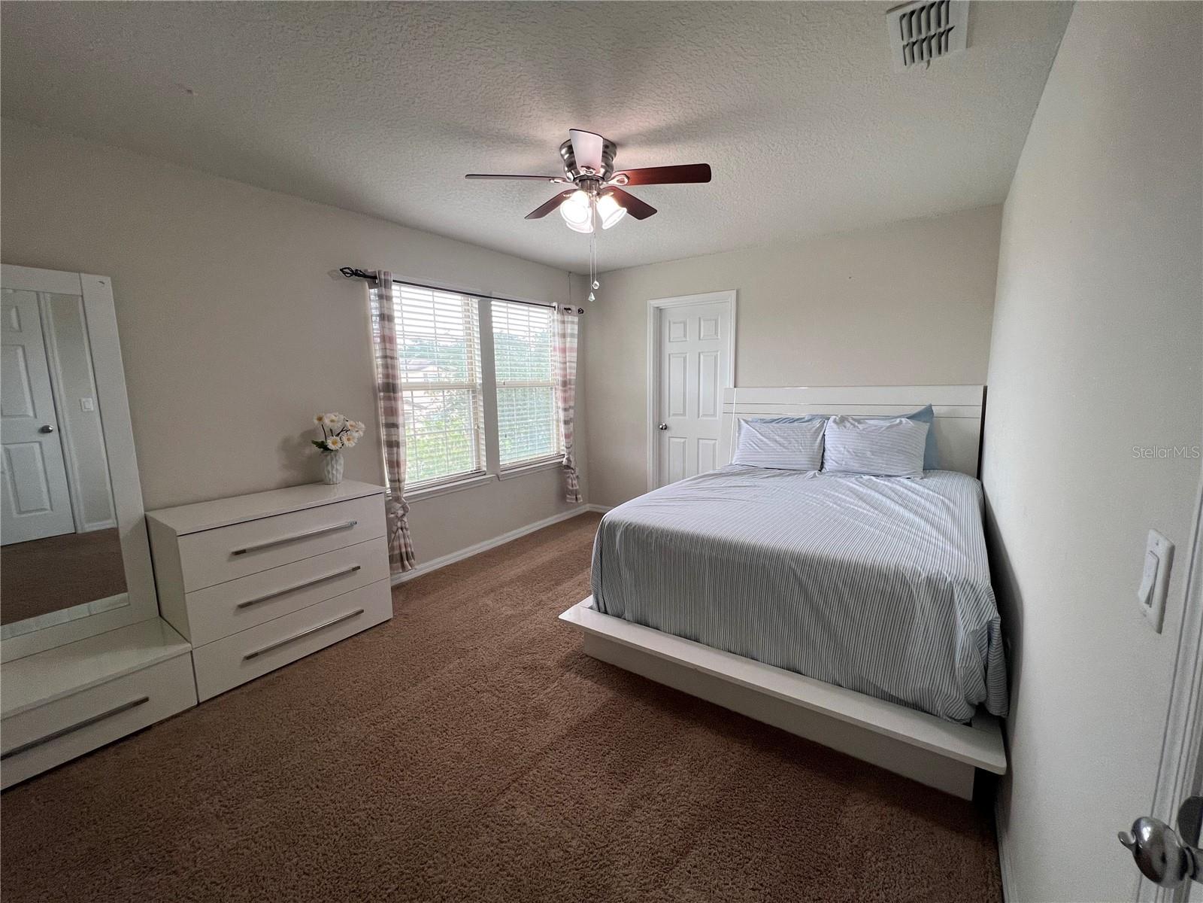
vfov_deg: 89.9
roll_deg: +1.1
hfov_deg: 106.2
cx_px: 602
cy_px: 452
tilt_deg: -9.5
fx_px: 452
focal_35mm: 13
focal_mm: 1.57
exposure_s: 1/120
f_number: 1.8
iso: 80
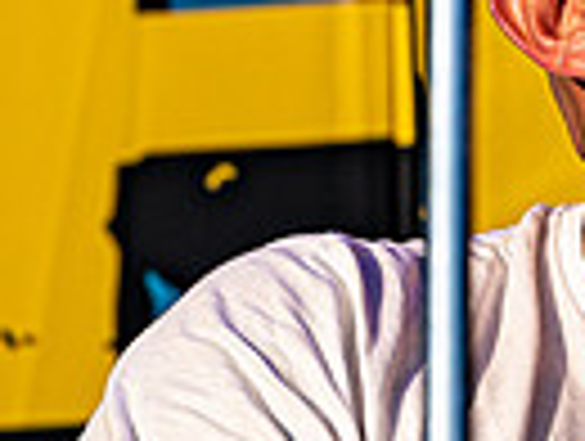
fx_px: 16711
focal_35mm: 987
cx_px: 770
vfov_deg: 1.5
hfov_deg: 2.0
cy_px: -134
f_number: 5
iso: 125
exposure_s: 1/1000
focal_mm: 185
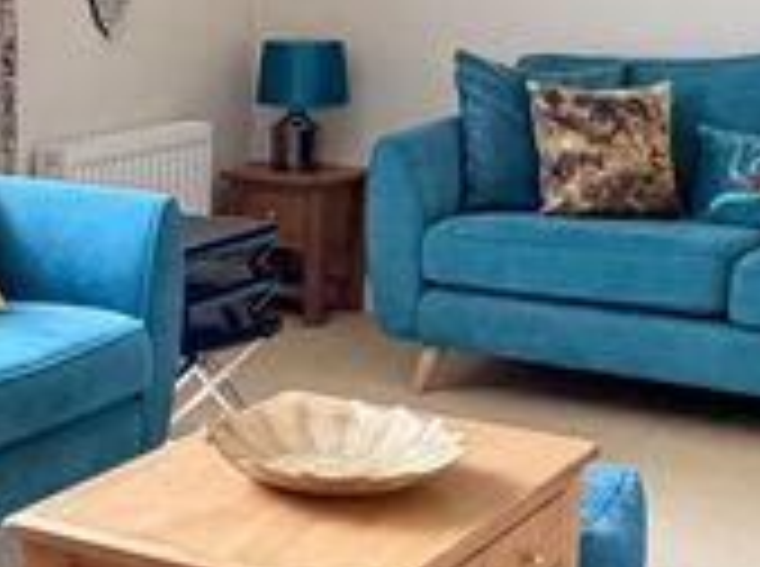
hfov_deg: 22.2
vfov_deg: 17.3
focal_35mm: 85
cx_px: -9
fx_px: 1862
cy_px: 238
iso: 640
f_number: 2.2
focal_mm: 2.22
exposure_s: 1/60
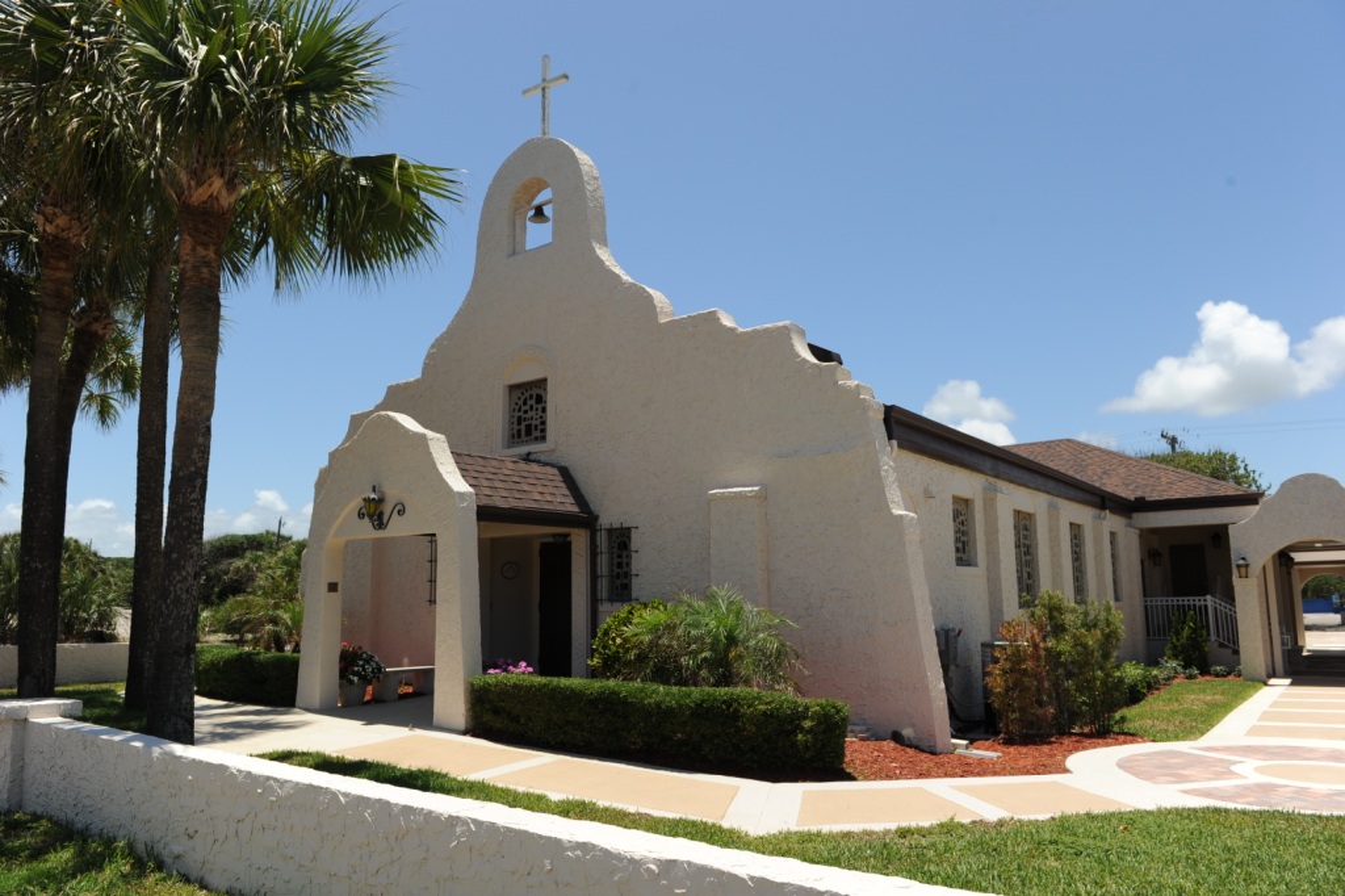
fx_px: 896
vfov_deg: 53.1
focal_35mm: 24
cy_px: 448
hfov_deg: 73.8
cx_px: 672
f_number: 8
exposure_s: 1/1250
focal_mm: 24
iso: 400
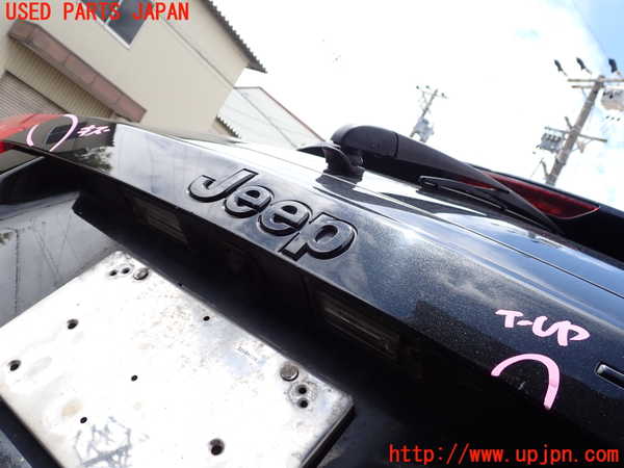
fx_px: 541
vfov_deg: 46.8
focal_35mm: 30
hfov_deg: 60.0
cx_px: 312
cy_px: 234
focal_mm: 5.4
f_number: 3.2
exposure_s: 1/640
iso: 100
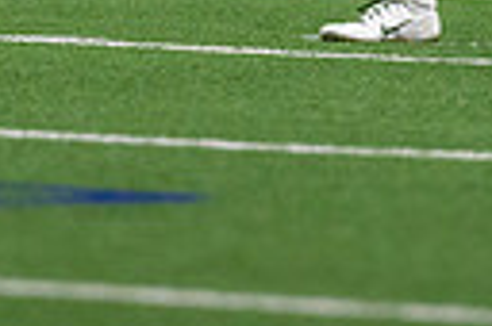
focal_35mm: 1153
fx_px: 15738
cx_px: 545
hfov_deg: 1.8
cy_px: -550
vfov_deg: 1.2
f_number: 2.8
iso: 2000
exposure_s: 1/1000
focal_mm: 200
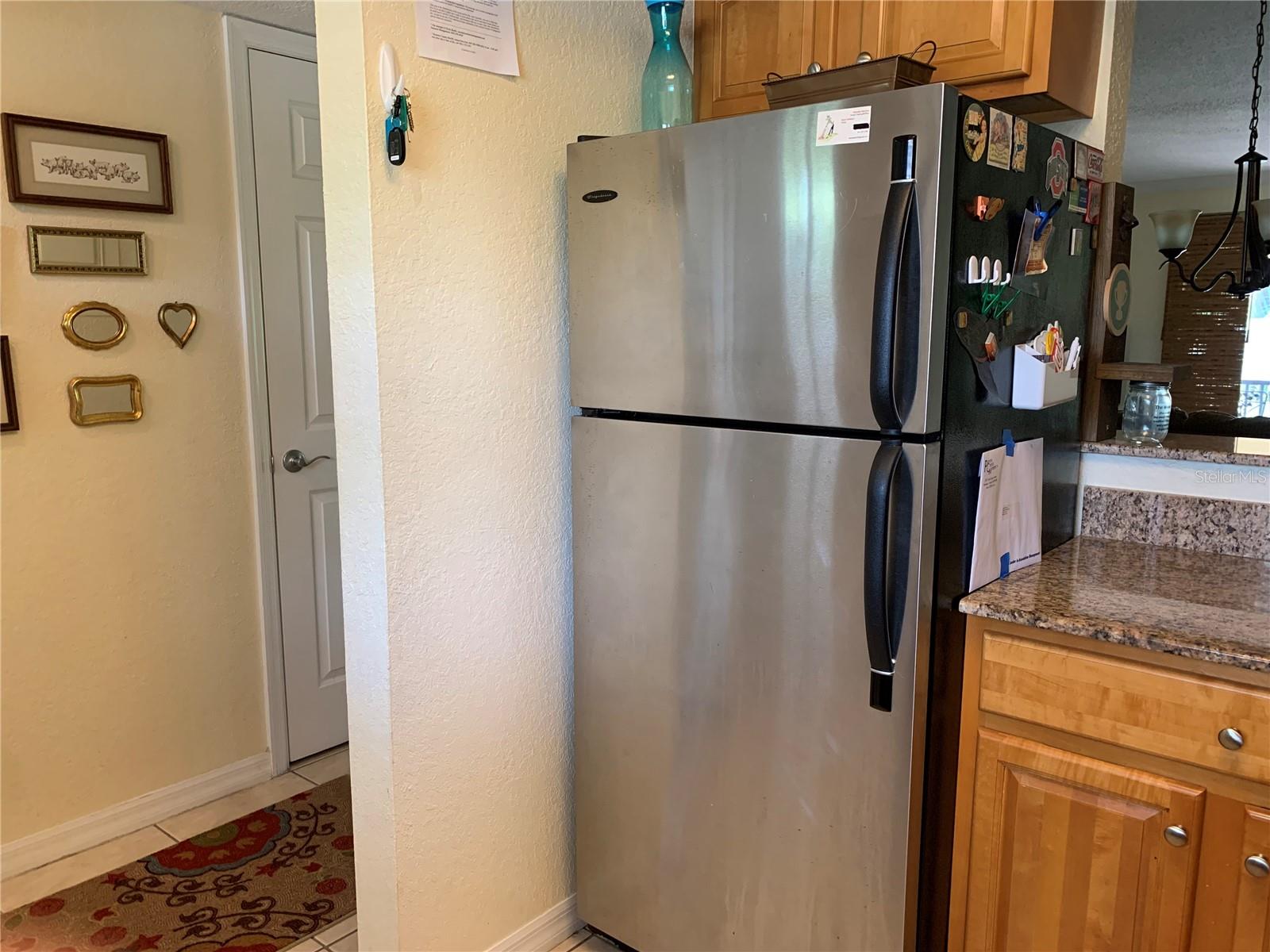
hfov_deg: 67.3
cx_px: 635
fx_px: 954
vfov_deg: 53.1
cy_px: 476
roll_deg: +0.3
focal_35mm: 26
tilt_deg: -10.4
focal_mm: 4.25
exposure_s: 1/60
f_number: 1.8
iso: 200
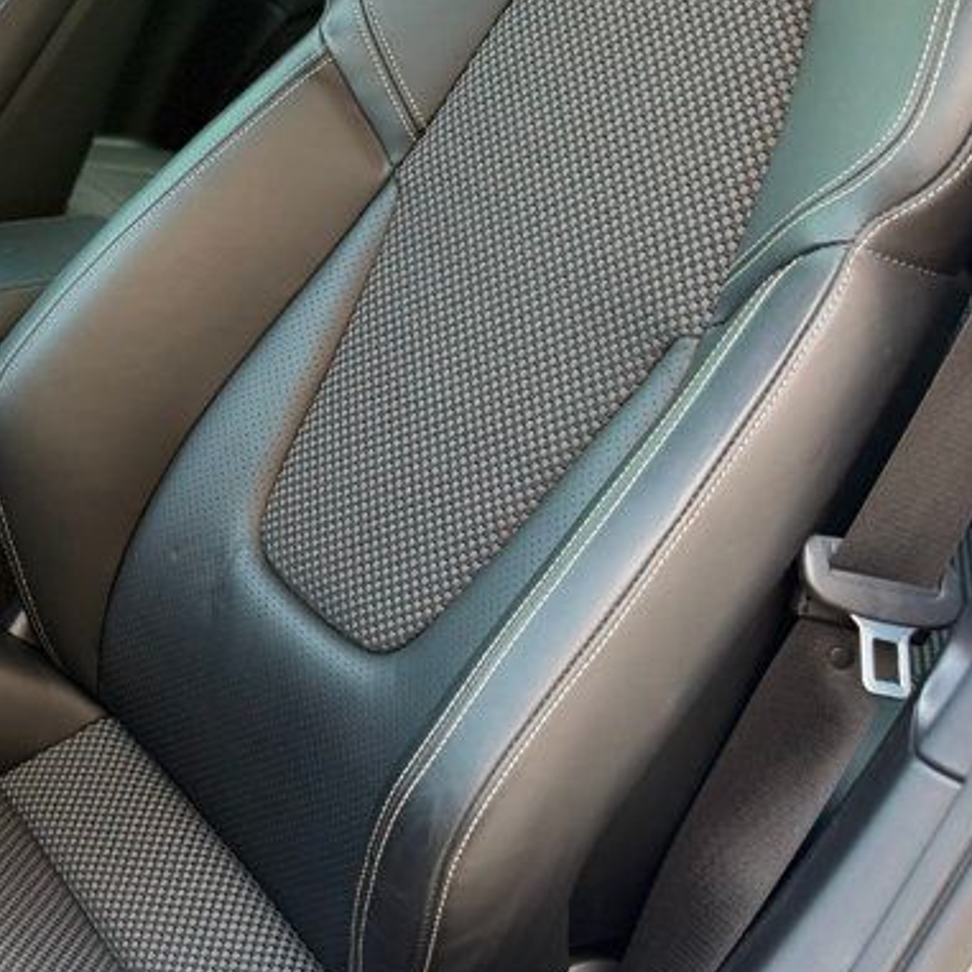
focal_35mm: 57
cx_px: -125
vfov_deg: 29.7
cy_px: 270
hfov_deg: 27.3
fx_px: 1811
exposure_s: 1/169
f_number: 1.78
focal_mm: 6.76
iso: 200
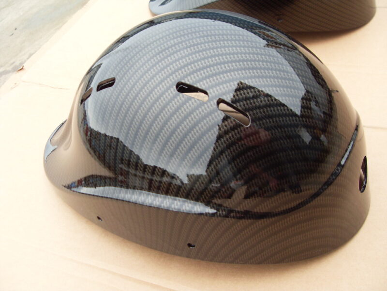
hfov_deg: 52.6
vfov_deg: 40.7
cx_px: 194
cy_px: 146
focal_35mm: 35
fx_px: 391
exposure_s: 1/250
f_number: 2.8
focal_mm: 6.3
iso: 80
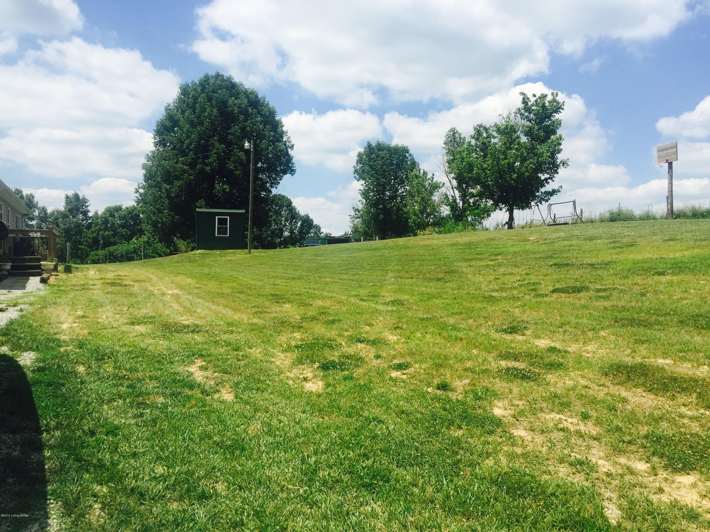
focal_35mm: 29
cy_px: 266
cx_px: 355
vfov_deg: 48.2
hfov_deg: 61.7
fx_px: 595
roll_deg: -1.8
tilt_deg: +0.7
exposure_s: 1/3049
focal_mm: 4.15
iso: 32
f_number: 2.2
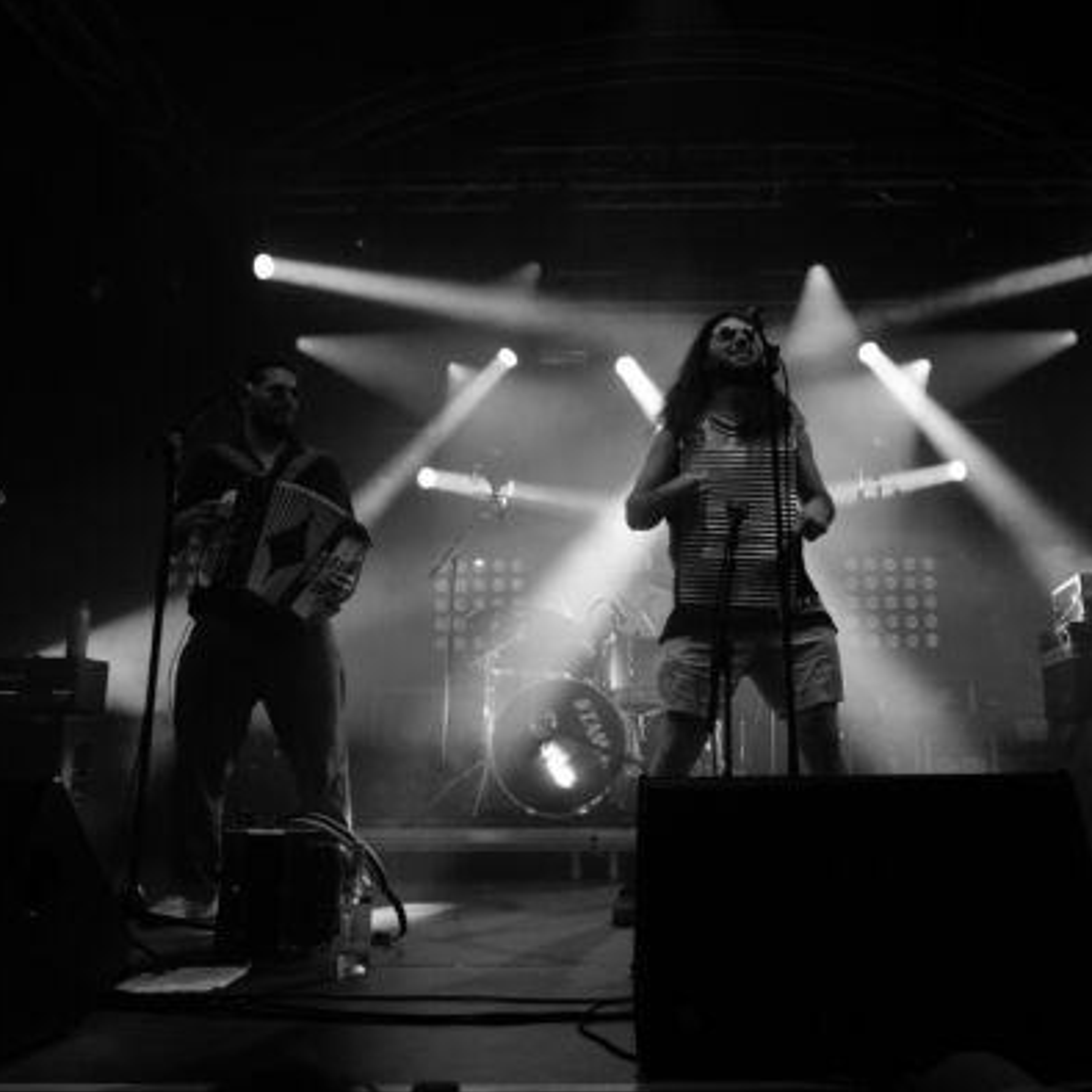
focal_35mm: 31
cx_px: 683
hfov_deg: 52.0
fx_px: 1106
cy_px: 547
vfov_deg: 52.5
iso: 12800
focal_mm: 24
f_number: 3.5
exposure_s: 1/320
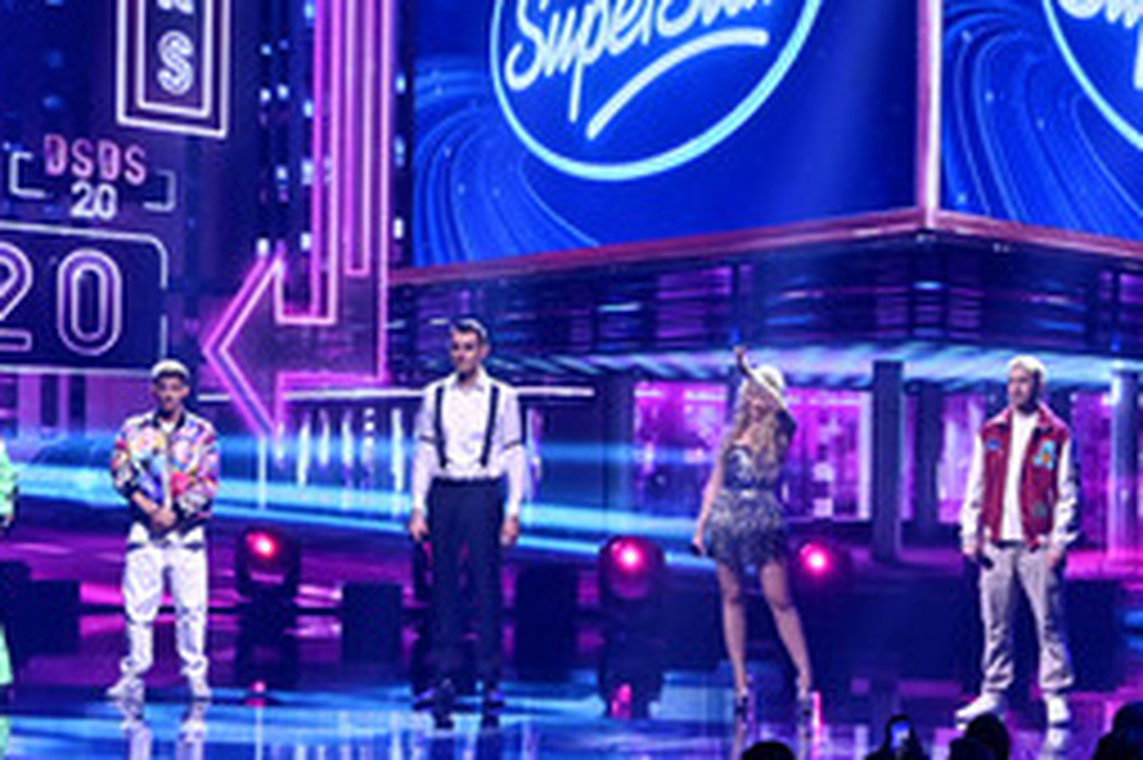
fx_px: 4220
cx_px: 524
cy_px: 162
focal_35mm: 133
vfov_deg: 10.3
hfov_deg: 15.4
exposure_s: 1/320
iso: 1600
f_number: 4.5
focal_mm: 75
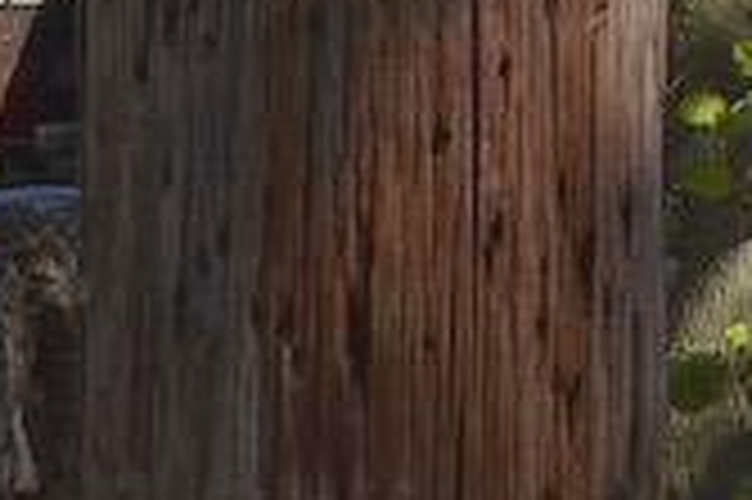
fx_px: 3360
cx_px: 2026
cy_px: -572
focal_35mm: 161
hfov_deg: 10.3
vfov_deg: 8.0
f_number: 8
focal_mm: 14
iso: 160
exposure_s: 1/250
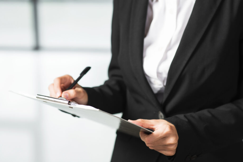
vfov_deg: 16.1
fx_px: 574
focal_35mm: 85
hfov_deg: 23.9
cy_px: 81
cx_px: 122
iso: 160
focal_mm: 85
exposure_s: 1/160
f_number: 3.5
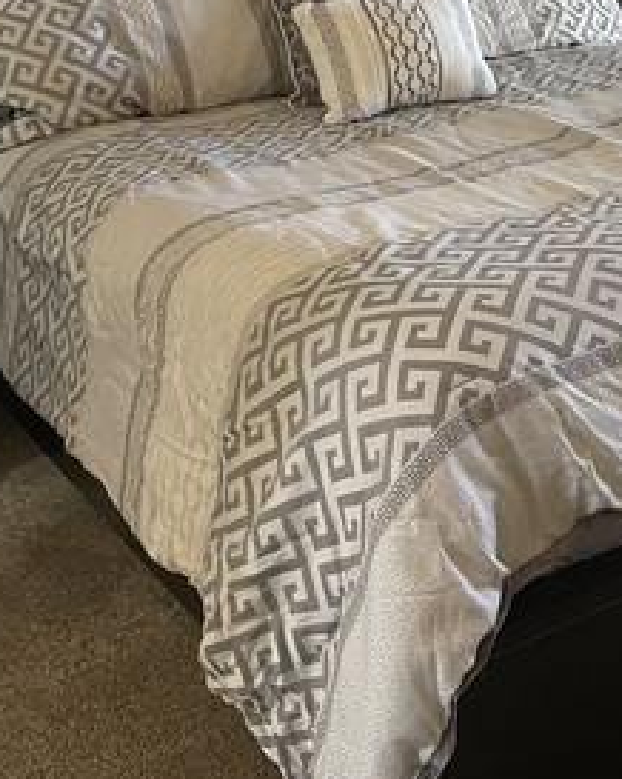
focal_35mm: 62
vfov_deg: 29.6
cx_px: 534
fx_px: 1428
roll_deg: +1.6
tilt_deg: -14.2
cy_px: 130
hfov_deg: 24.0
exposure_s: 1/60
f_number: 1.6
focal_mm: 5.1
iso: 400
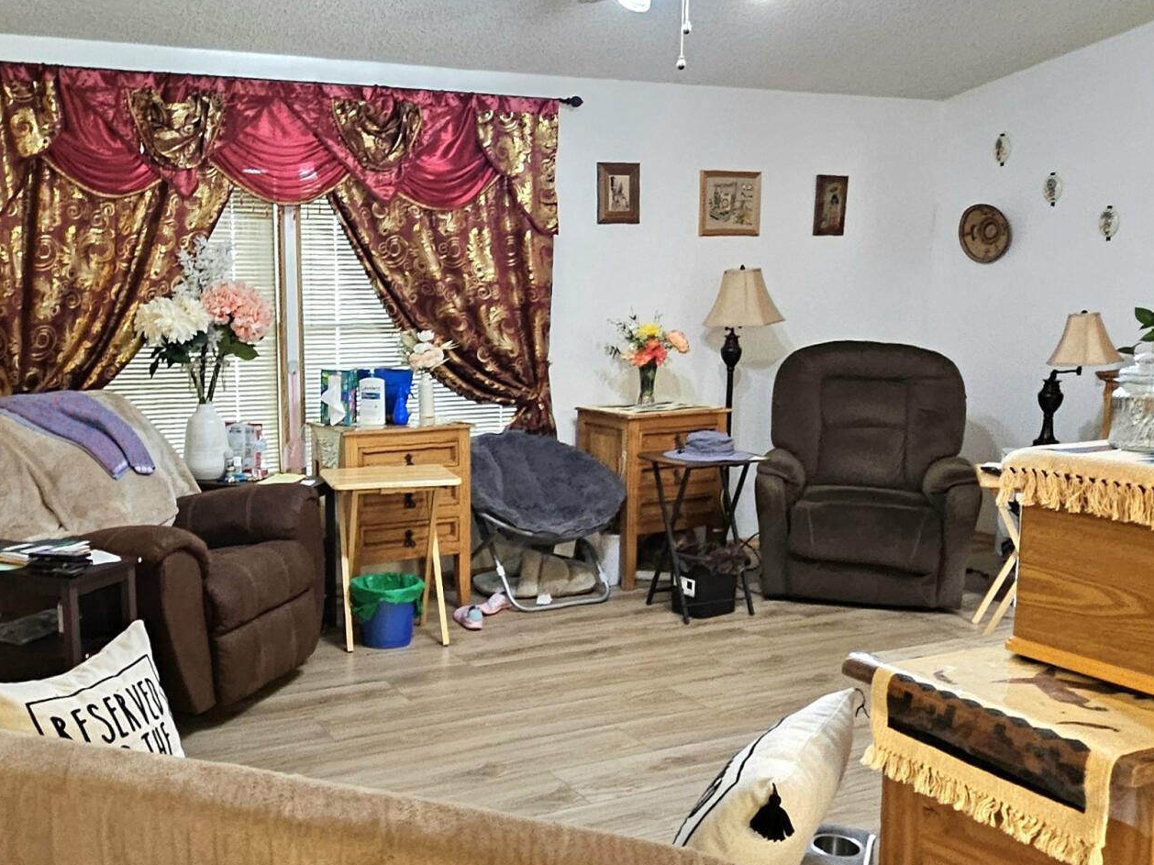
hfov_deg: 57.7
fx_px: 1033
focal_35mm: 31
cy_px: 450
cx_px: 441
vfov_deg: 45.4
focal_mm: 2.2
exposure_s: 1/30
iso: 400
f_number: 2.2
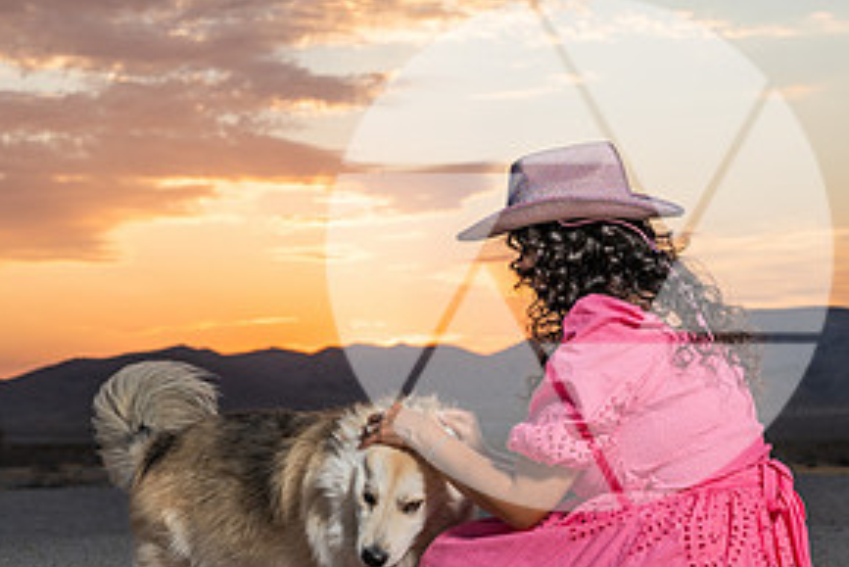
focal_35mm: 80
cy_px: 389
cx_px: 489
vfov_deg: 17.0
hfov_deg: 25.3
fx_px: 1888
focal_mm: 34.5
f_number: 4.5
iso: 64
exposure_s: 1/160
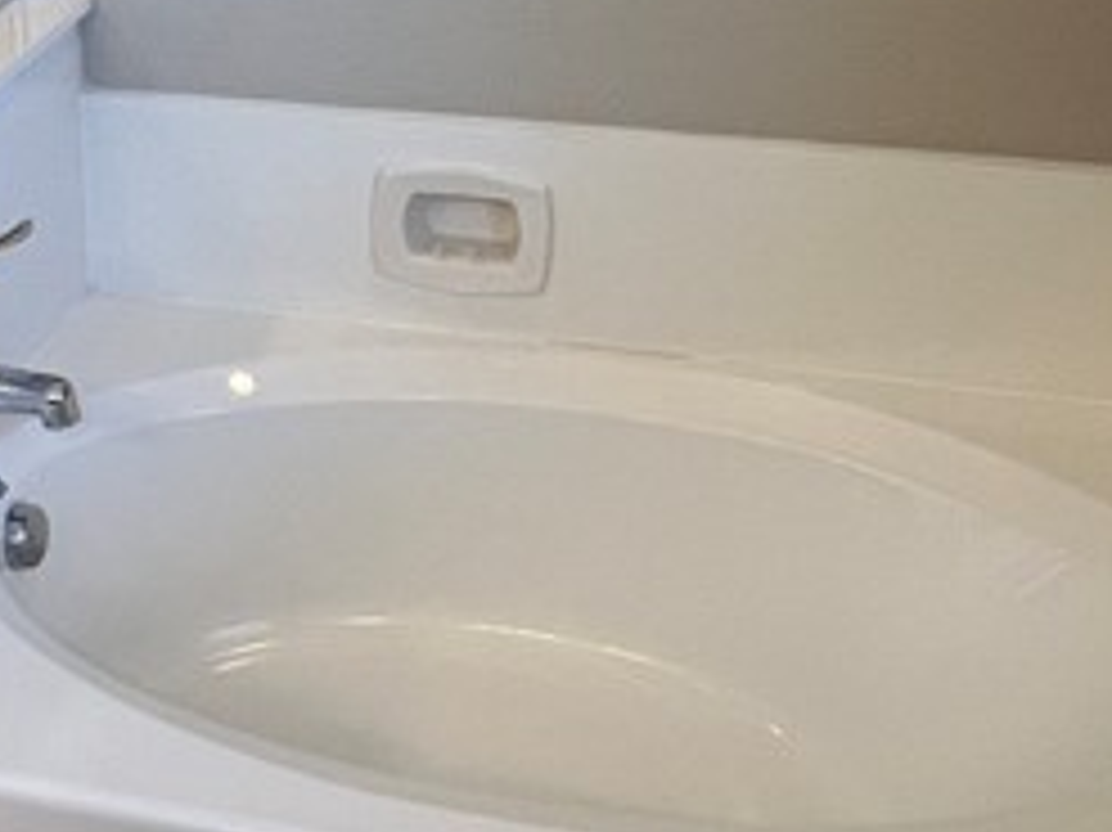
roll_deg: +2.0
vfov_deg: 26.7
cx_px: 230
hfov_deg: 34.5
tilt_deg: -23.5
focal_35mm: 54
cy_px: 220
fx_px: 1734
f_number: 1.8
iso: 160
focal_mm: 1.57
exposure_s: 1/120
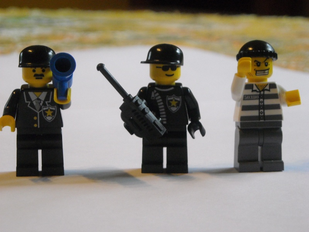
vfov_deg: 14.1
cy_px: 116
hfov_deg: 18.7
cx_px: 154
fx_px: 937
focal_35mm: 105
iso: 400
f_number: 4.7
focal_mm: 17.1
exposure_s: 1/100
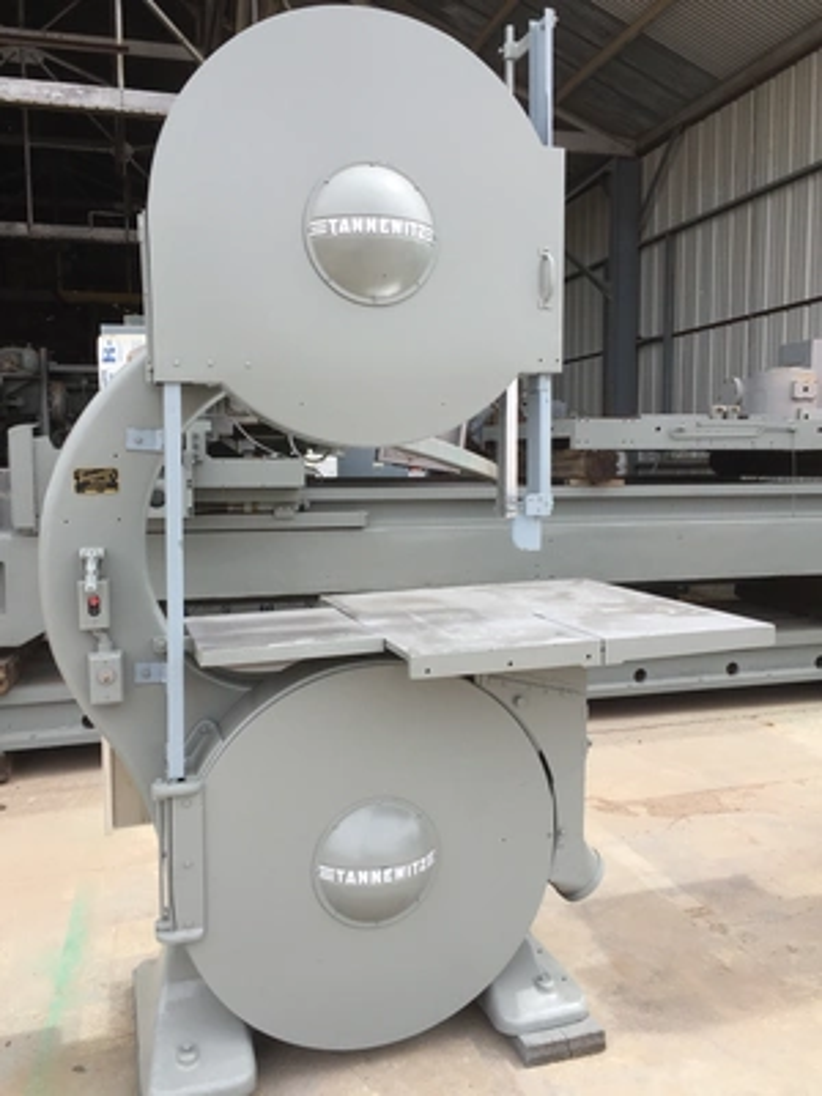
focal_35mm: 29
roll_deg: +0.7
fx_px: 918
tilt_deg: -5.2
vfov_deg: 61.7
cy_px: 548
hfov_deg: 48.2
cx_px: 411
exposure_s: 1/1014
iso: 32
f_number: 2.2
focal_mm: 4.15
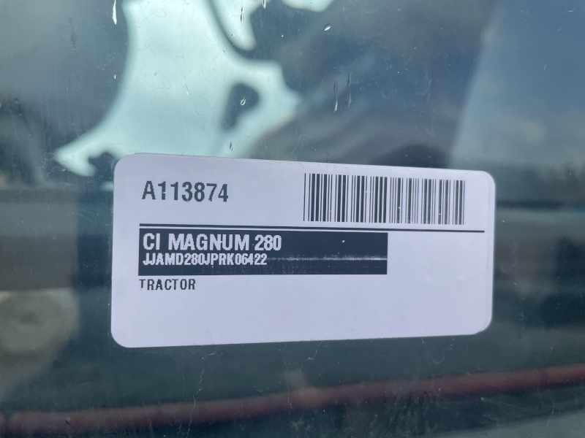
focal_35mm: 26
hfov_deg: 67.3
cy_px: 219
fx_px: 439
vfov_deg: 53.1
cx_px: 292
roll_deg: -0.6
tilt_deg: +3.6
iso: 32
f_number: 1.6
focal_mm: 4.2
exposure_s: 1/1825
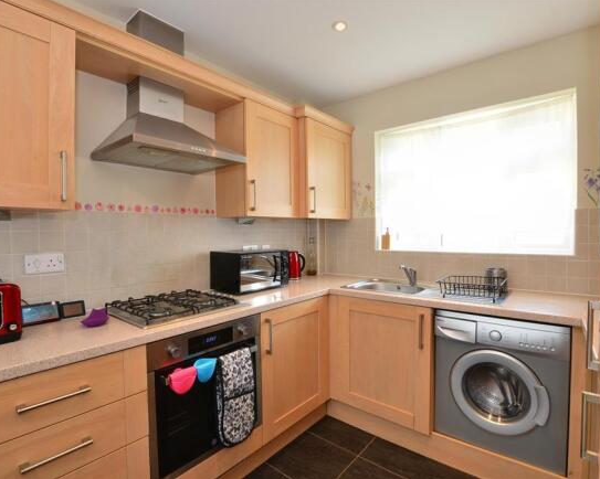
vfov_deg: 76.9
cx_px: 296
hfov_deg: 89.7
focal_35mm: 17
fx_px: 302
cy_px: 239
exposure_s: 1/4
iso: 400
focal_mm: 10
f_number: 11
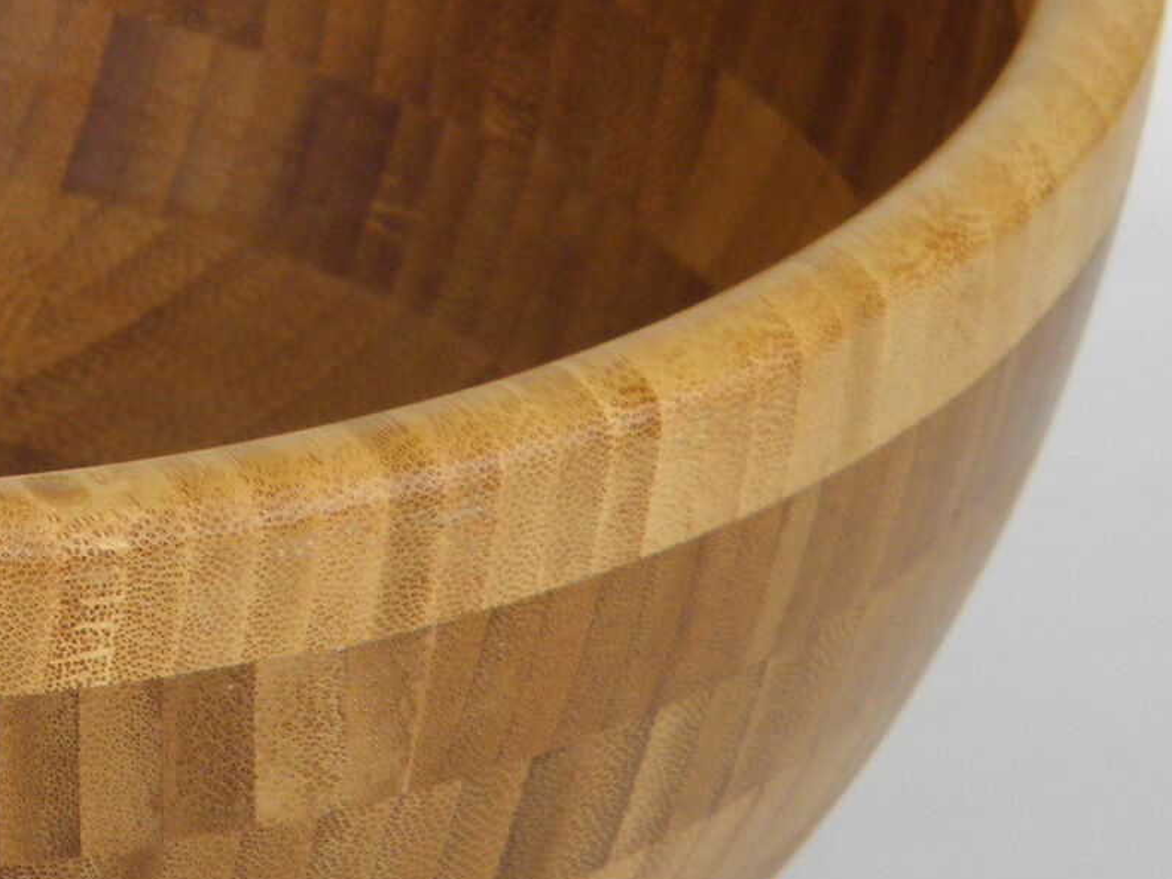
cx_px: -443
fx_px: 8803
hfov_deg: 7.5
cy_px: 199
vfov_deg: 5.7
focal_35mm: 260
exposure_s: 1/200
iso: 100
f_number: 4.4
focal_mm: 14.3
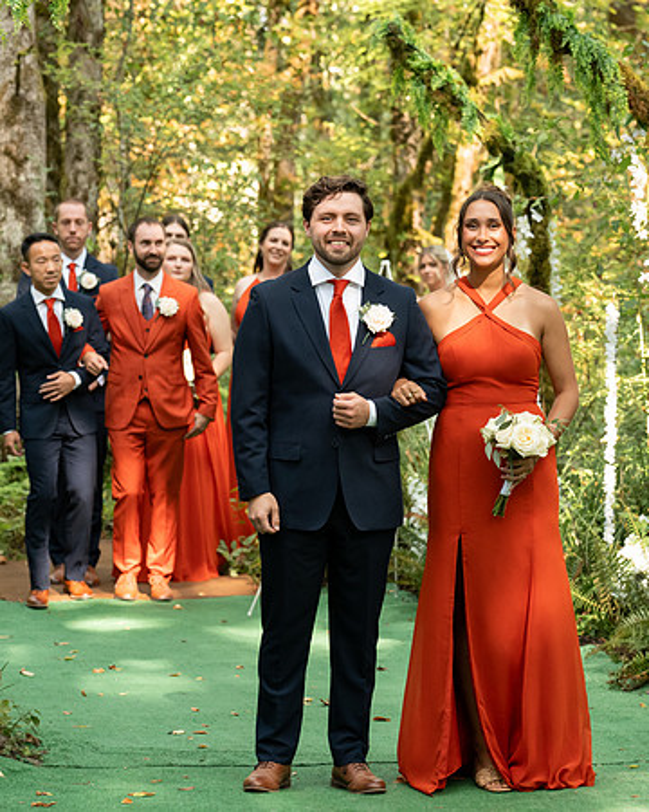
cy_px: 393
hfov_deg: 10.4
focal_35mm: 149
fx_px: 3566
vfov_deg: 13.0
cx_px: 362
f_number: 4
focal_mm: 87
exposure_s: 1/400
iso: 1600
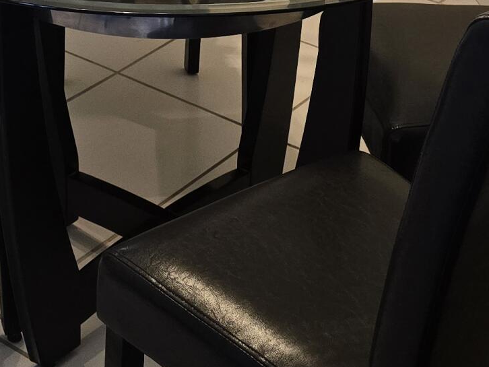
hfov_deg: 20.6
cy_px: -358
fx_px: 1342
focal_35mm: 95
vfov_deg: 13.4
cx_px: 168
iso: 250
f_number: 1.7
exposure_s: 1/120
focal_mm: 6.3
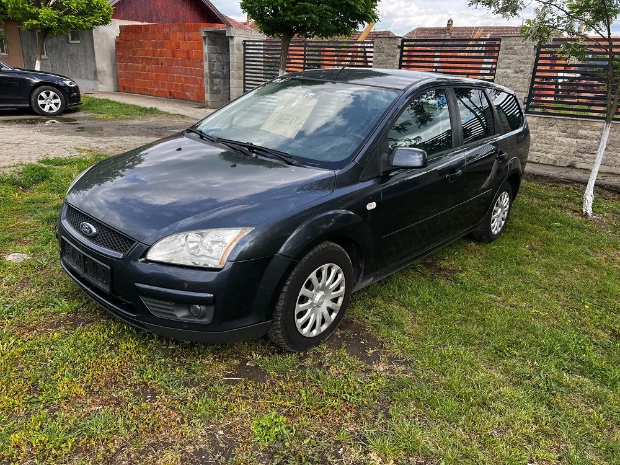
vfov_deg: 53.1
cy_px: 232
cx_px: 310
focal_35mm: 26
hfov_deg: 67.3
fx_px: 466
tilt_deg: -21.1
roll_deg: -0.9
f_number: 1.5
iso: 50
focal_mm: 5.7
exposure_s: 1/924
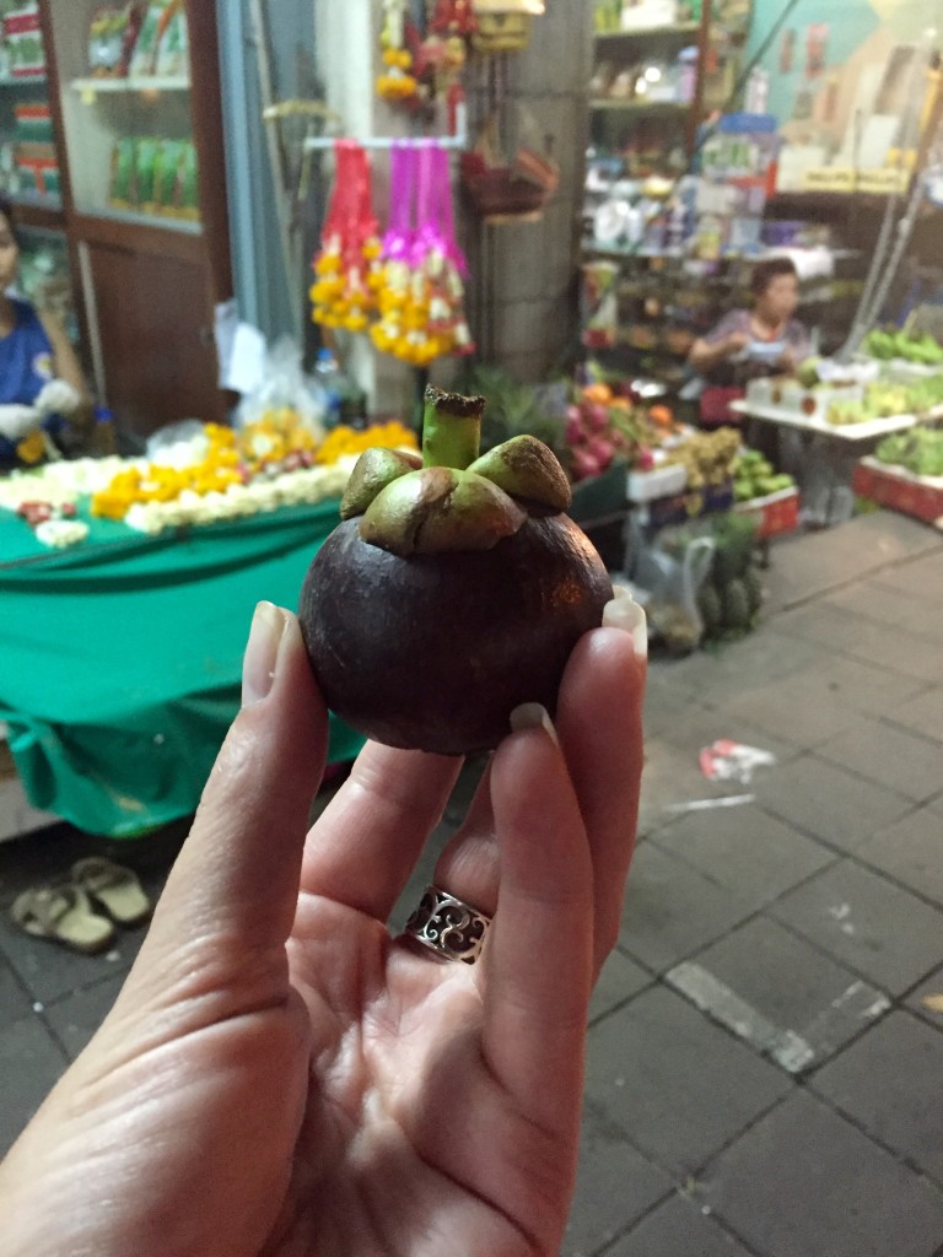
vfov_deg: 61.7
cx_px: 472
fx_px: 1053
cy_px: 628
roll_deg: -1.3
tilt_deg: -25.2
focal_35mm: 29
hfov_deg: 48.2
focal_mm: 4.15
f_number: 2.2
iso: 320
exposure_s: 1/17
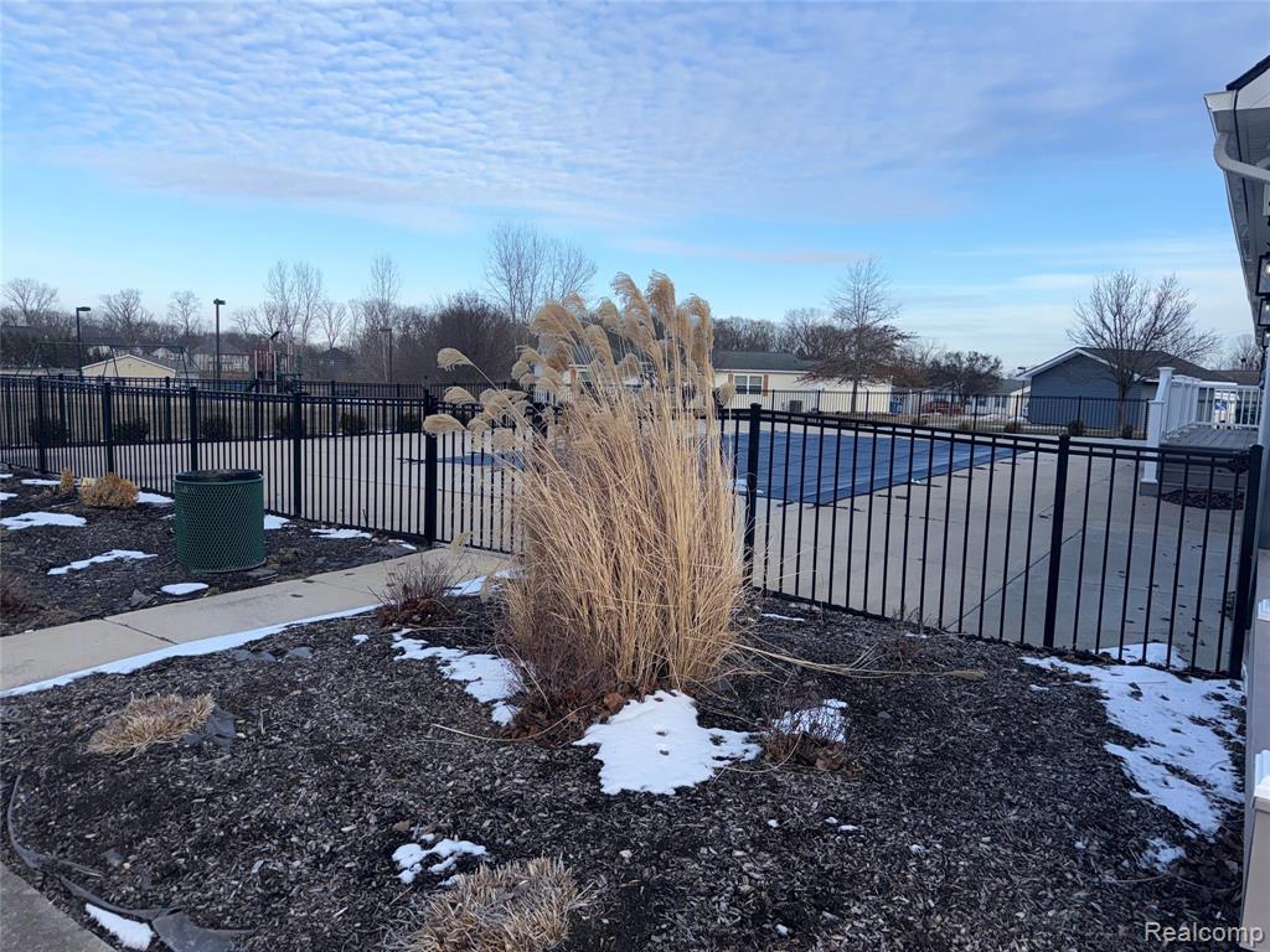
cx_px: 635
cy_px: 476
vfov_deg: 56.8
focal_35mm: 24
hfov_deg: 71.6
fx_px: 881
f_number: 1.78
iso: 50
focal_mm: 6.76
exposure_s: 1/2370
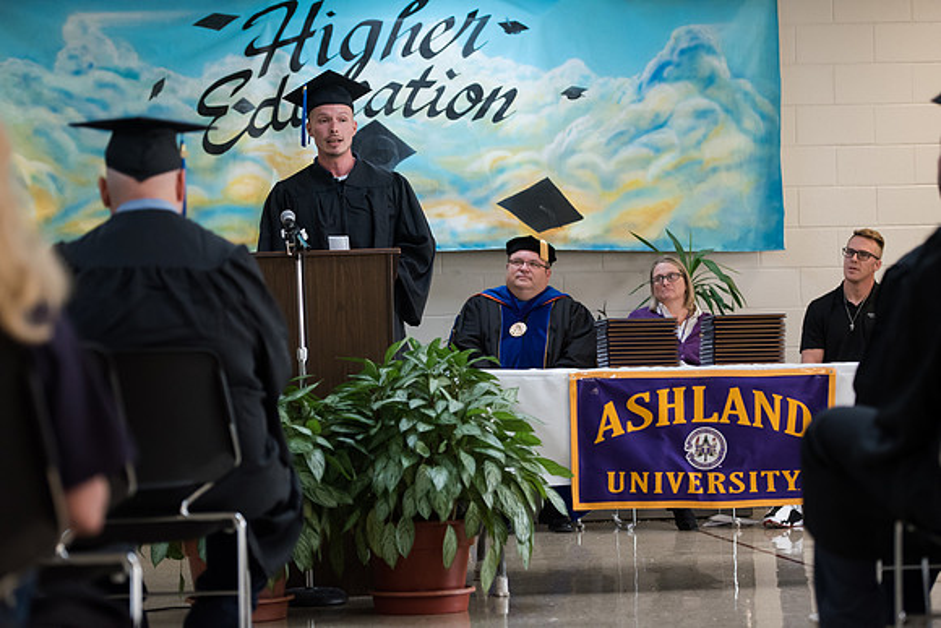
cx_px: 470
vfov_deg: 14.4
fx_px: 2484
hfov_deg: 21.5
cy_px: 314
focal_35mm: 95
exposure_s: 1/200
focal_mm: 95
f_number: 3.5
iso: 3200
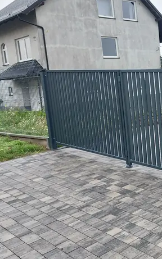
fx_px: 325
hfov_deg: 26.4
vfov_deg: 43.5
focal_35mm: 46
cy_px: 122
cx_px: 166
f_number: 1.8
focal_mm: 5.23
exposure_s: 1/100
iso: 32
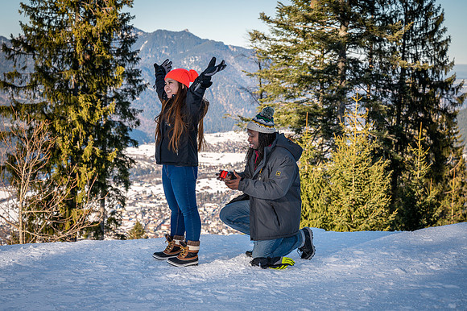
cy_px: 155
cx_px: 202
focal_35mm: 80
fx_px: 1031
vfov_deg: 17.1
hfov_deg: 25.5
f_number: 6.3
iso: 100
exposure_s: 1/160
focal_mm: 70
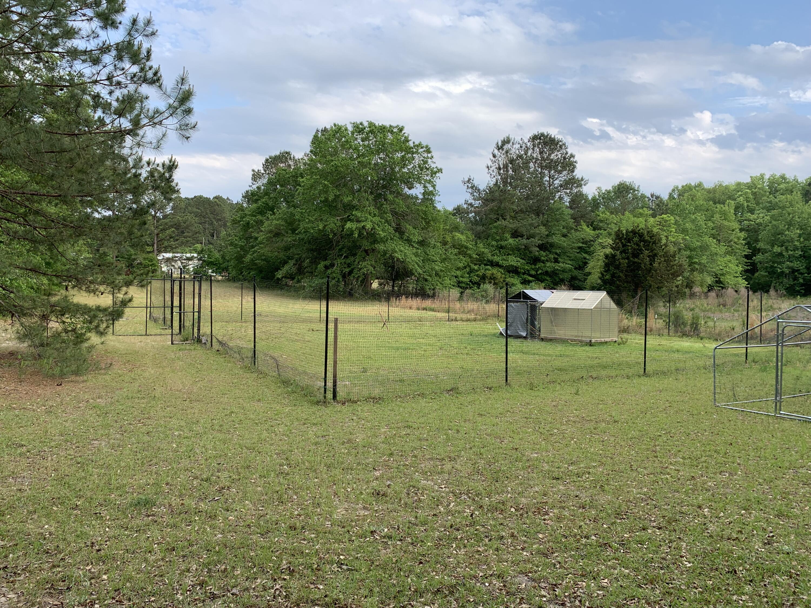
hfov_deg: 67.3
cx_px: 406
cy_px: 304
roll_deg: -1.1
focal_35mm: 26
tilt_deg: -2.4
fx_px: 609
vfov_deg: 53.1
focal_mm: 4.25
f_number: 1.8
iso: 25
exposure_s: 1/856
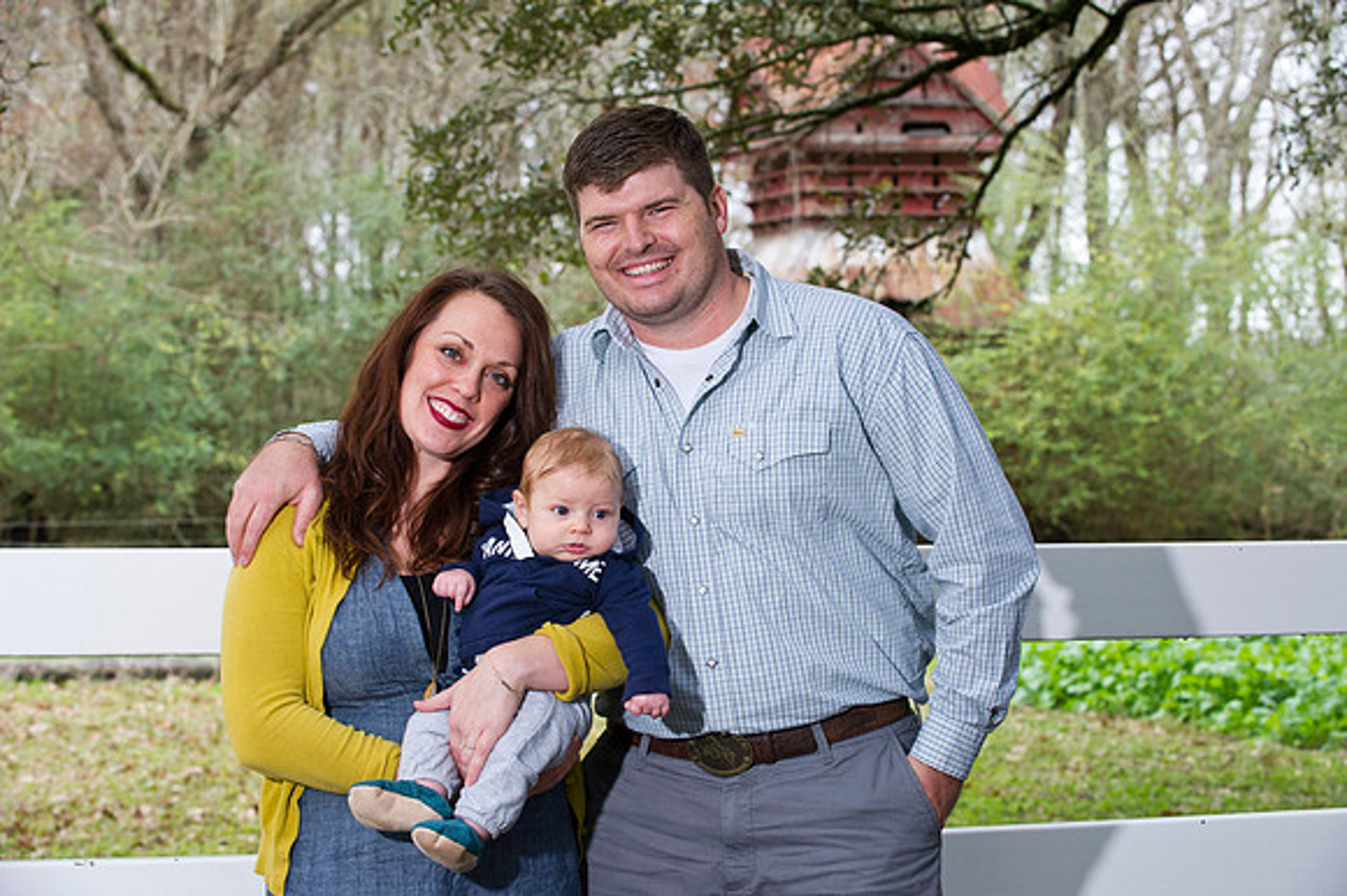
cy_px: 448
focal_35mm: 86
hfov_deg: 23.7
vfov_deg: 15.9
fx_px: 3216
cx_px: 674
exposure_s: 1/125
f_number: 6.3
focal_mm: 86
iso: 800
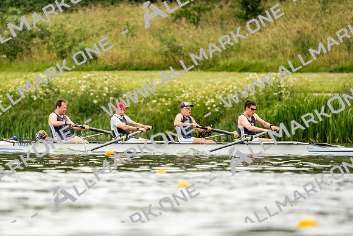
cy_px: 118
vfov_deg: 2.3
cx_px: 176
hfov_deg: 3.4
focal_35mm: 600
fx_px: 5884
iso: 500
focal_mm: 600
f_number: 6.3
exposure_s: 1/2000
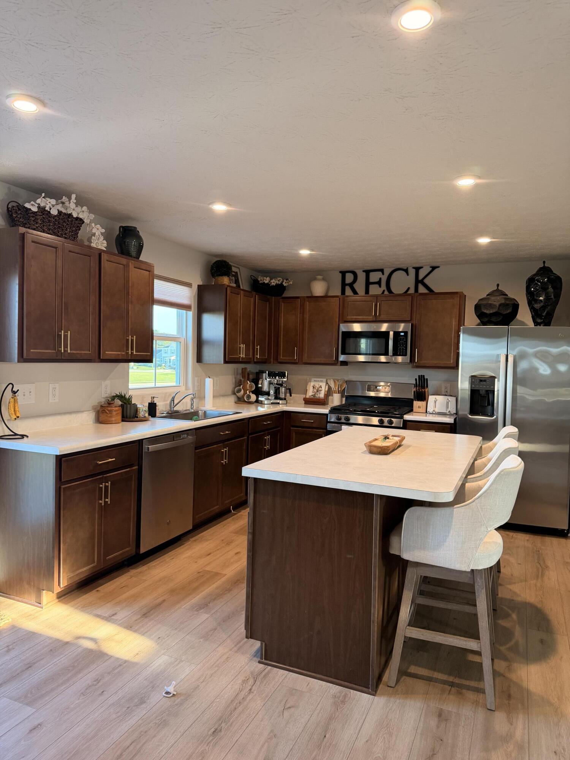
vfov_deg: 71.6
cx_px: 285
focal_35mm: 24
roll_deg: -2.1
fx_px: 527
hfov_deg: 56.8
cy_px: 380
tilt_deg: -2.6
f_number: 1.78
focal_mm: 6.76
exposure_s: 1/120
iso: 250
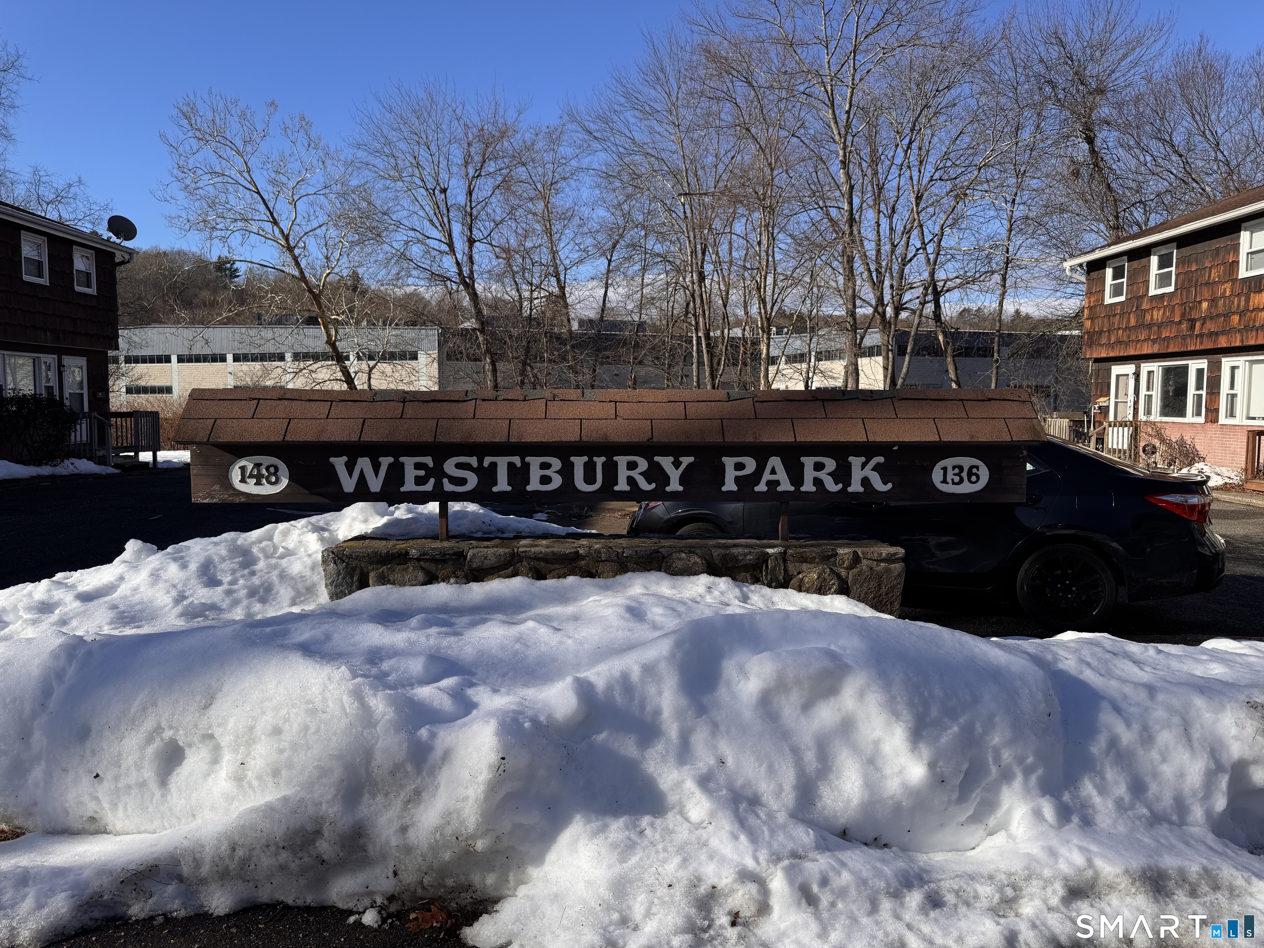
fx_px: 876
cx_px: 632
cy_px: 474
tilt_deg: -5.6
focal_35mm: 24
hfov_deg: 71.6
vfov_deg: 56.8
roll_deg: -0.7
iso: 80
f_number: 1.78
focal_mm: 6.76
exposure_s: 1/4310
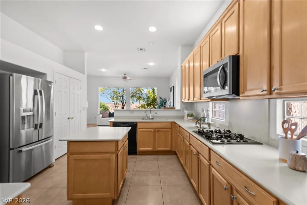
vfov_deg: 73.8
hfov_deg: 96.7
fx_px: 136
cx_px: 154
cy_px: 102
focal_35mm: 16
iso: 100
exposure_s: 1/6
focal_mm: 16
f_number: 7.1
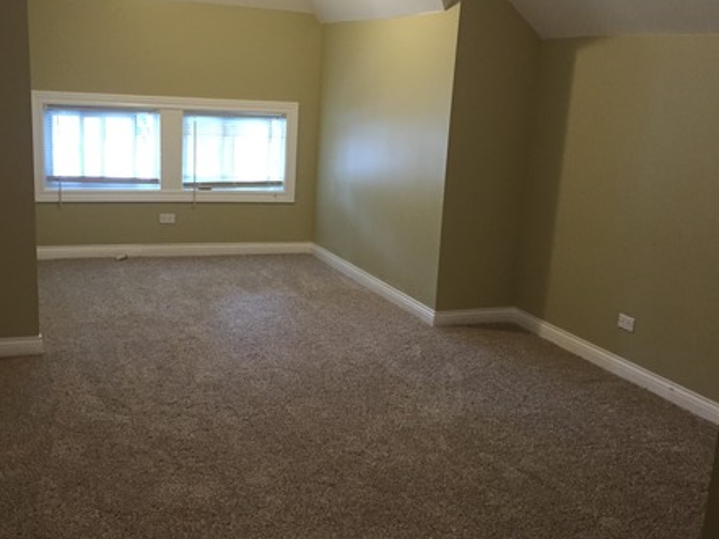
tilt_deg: -13.9
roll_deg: -3.9
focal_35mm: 42
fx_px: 872
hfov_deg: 44.8
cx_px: 342
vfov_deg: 34.3
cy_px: 296
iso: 200
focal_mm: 4.15
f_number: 2.2
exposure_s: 1/30
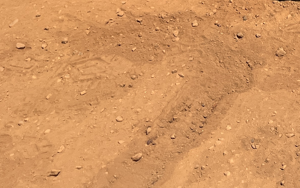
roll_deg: +1.2
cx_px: 399
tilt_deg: -18.7
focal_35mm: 93
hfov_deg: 20.3
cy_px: -157
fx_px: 760
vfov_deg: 12.7
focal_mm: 5.1
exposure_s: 1/4484
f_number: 1.6
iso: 50
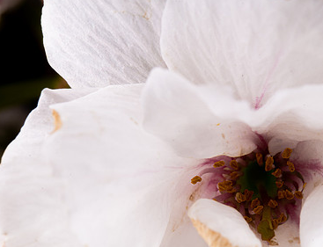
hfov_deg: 18.4
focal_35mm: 105
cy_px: 193
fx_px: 987
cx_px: 264
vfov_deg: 14.2
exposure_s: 1/125
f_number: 36
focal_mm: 60
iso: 100
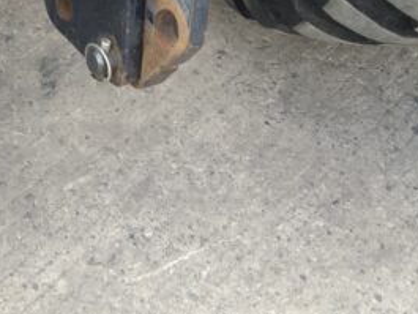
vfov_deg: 12.0
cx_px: -66
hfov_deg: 16.9
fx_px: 1353
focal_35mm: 112
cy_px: -281
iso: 16
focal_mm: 3
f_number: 1.8
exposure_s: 1/137
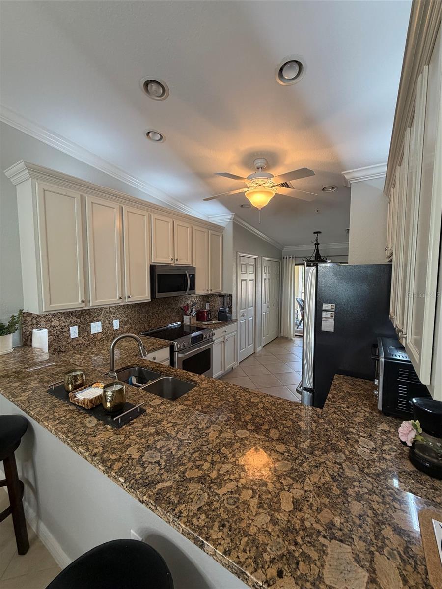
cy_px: 294
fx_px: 238
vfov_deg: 102.1
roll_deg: -0.1
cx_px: 221
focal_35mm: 14
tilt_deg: -4.1
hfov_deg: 85.7
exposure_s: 1/60
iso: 200
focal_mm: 2.22
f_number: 2.2
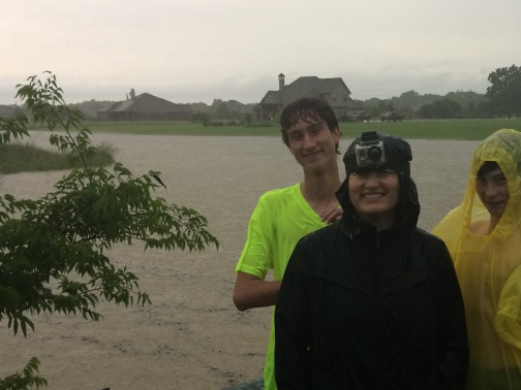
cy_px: 234
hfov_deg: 40.3
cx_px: 379
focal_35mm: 46
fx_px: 692
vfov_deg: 31.4
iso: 40
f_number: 2.2
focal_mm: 4.15
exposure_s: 1/40
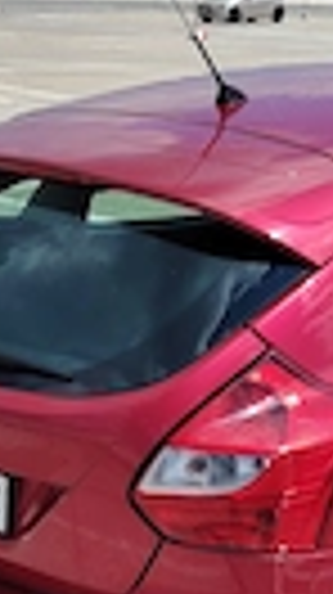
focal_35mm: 79
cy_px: 598
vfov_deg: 25.5
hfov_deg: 14.9
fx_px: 1243
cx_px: 351
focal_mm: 5.25
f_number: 1.75
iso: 101
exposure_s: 1/1486
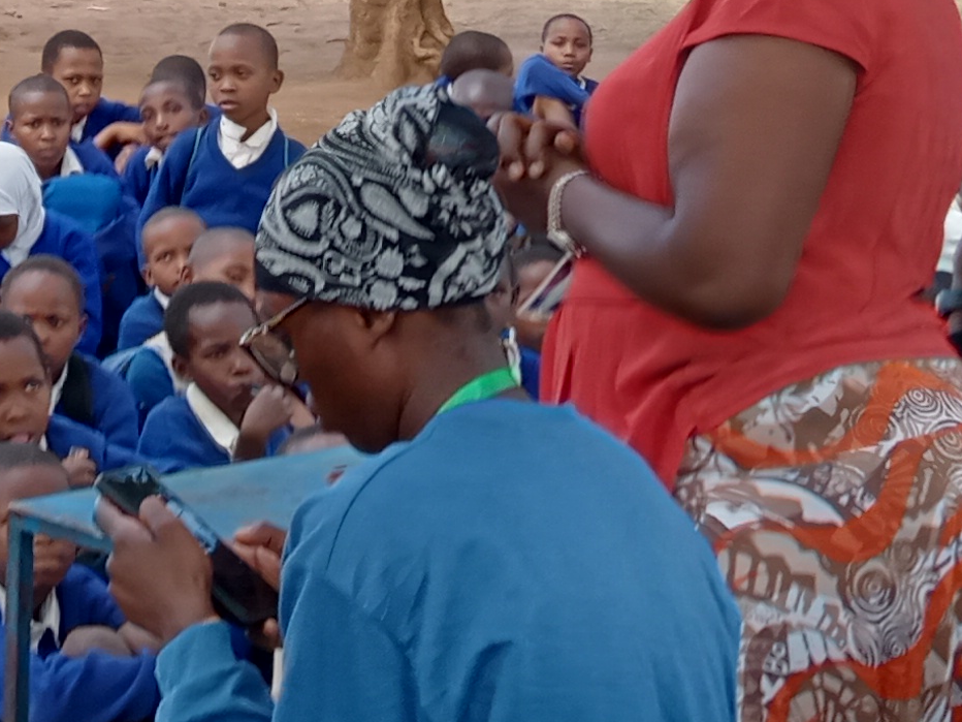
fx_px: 3474
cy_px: -121
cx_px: -98
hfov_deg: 15.4
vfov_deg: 11.6
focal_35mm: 125
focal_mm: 3.37
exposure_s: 1/209
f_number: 2.2
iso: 111
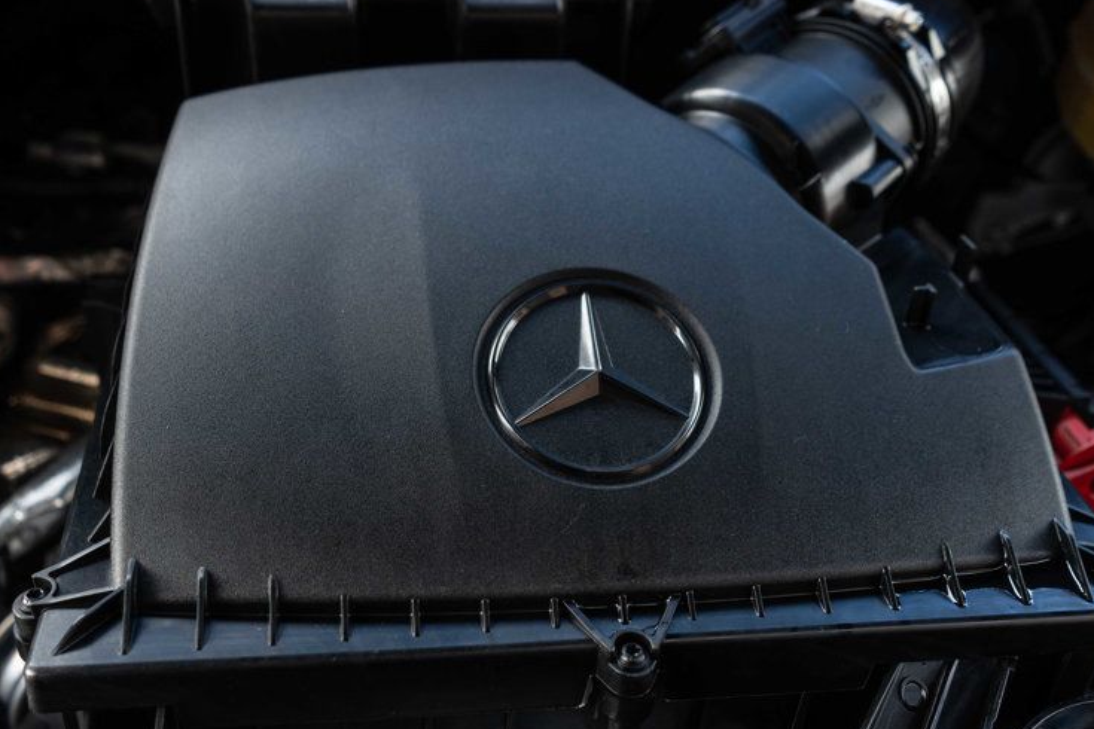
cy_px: 389
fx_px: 1185
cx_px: 488
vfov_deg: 34.2
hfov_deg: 49.5
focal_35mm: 39
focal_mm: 28
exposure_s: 1/320
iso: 800
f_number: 4
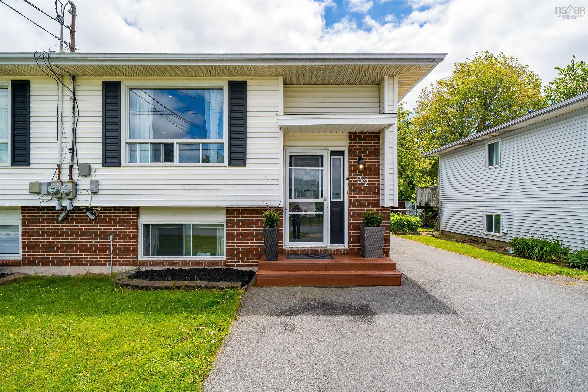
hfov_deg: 90.0
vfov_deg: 67.4
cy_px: 196
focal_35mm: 18
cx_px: 294
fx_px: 294
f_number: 9
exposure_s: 1/500
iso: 400
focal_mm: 18
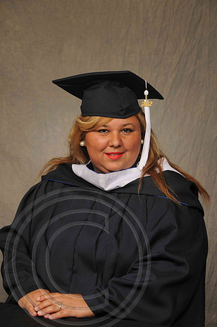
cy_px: 164
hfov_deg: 13.8
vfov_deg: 20.6
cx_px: 108
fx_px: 897
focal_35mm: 99
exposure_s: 1/125
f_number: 5.6
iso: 200
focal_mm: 66
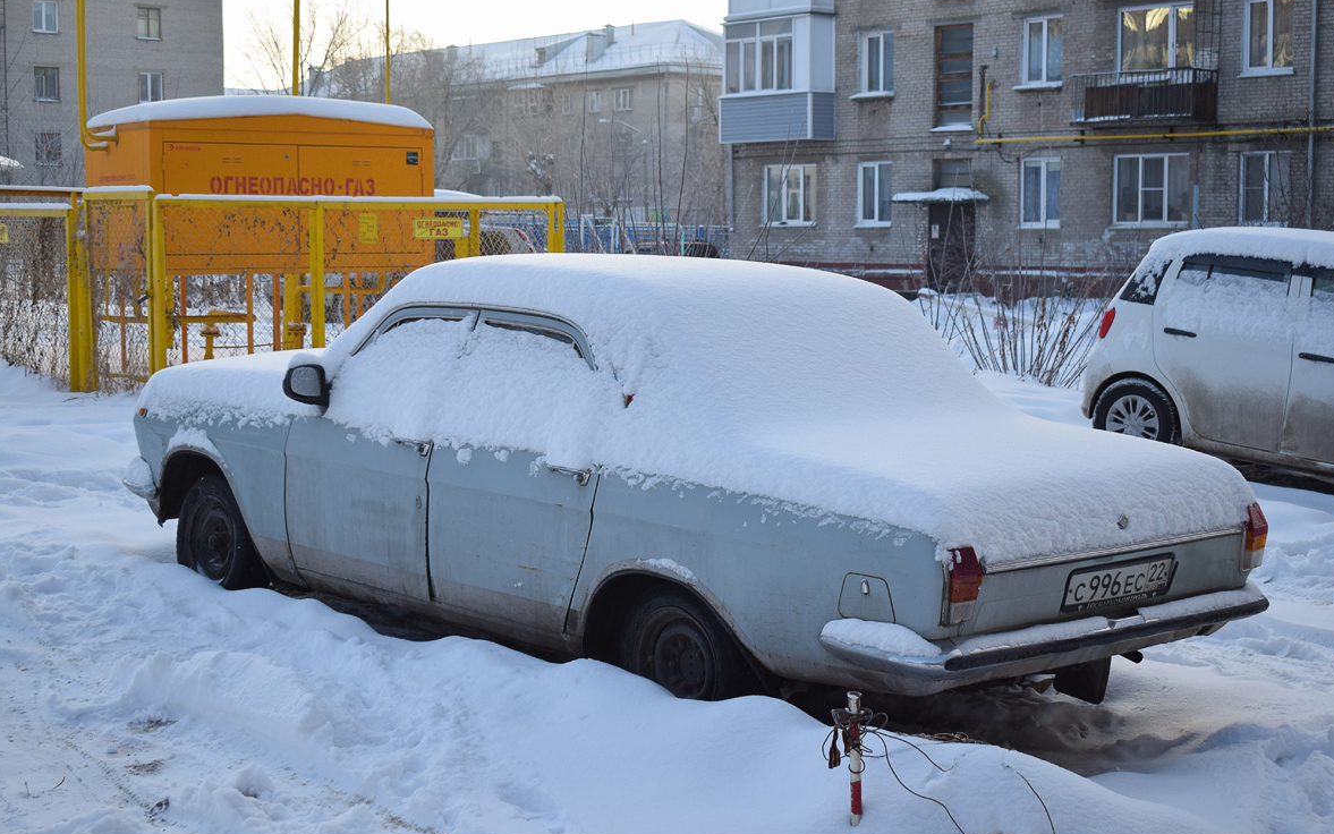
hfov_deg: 38.2
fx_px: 1927
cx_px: 670
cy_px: 406
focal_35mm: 53
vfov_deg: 24.4
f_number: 6.3
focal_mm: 34
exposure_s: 1/800
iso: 400
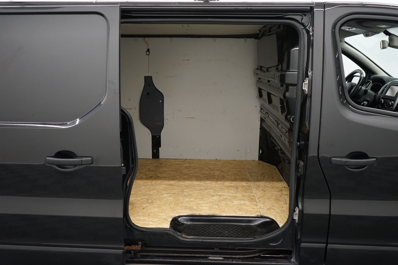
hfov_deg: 60.3
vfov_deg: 42.3
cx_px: 199
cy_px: 132
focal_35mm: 31
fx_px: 343
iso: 2500
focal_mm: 31
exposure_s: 1/160
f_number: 3.5
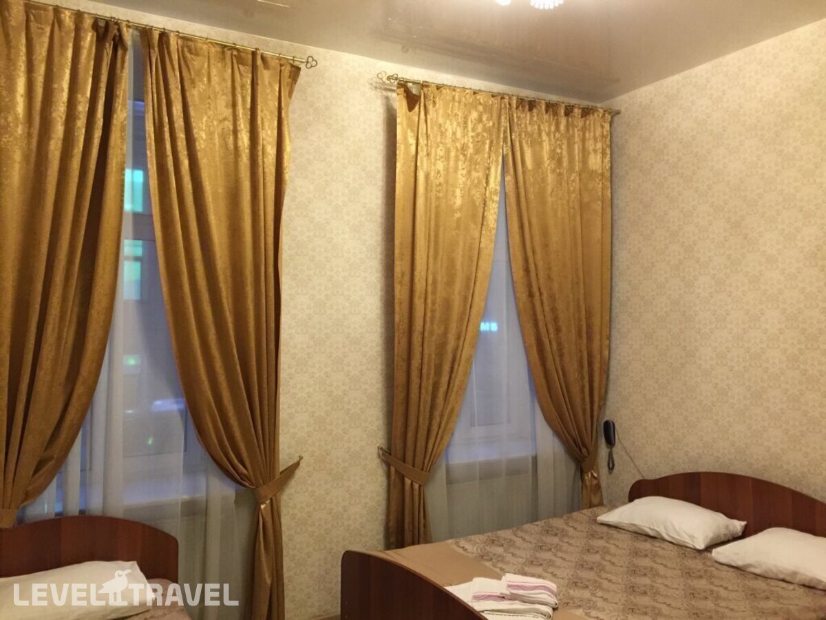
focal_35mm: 29
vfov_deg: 48.2
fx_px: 692
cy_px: 310
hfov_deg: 61.7
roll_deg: -0.1
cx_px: 413
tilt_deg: +1.3
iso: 100
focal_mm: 4.15
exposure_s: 1/10
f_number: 2.2
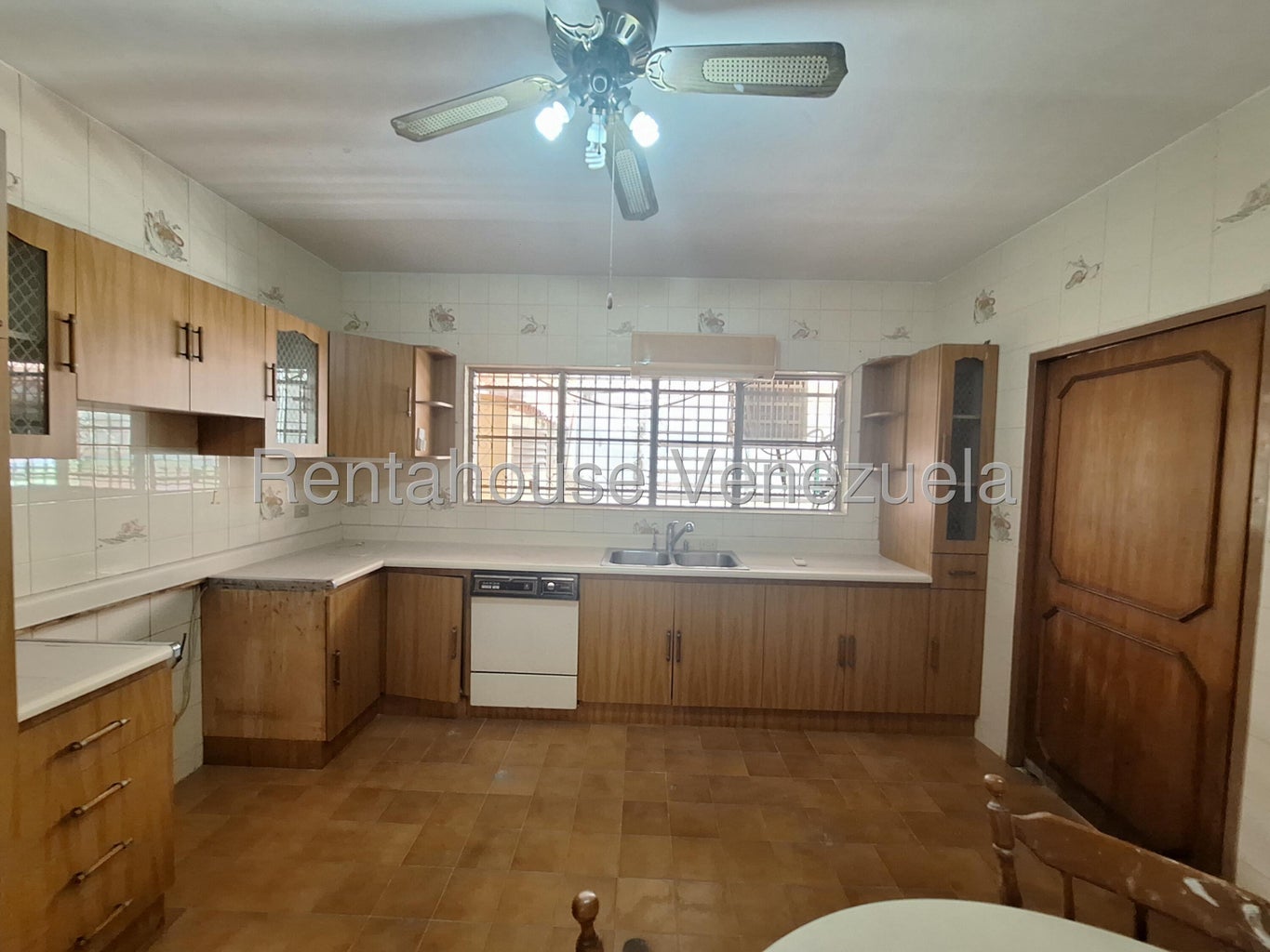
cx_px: 635
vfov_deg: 89.9
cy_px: 476
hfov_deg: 106.2
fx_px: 477
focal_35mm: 13
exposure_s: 1/24
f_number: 2.2
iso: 160
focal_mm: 1.74
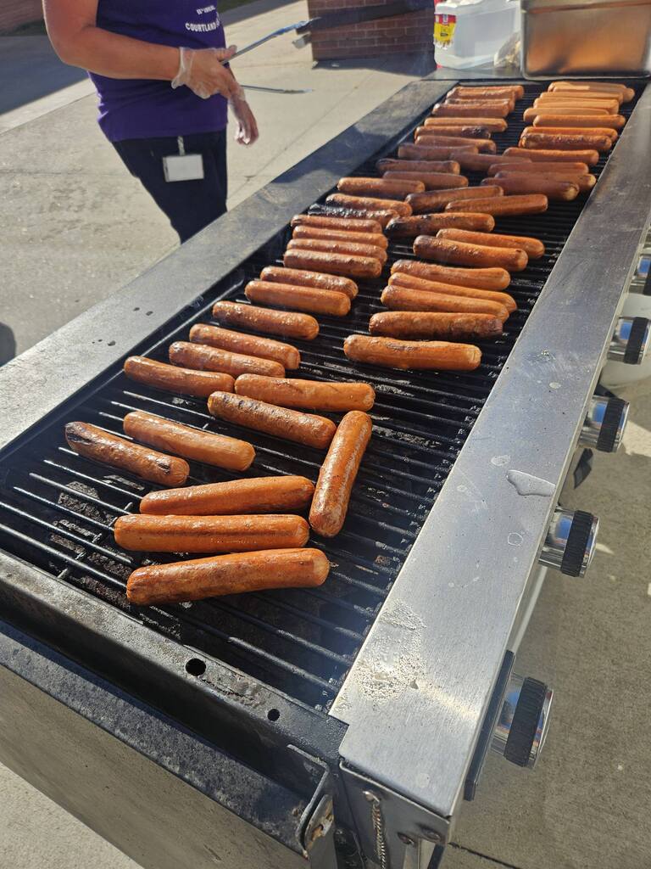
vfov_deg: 73.9
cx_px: 326
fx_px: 577
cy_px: 434
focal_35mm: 23
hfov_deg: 58.9
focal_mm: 5.4
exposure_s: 1/1799
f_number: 1.8
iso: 25
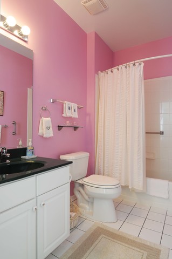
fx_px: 151
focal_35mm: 21
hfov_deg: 59.4
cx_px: 86
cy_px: 130
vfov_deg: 81.3
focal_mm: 14
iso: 250
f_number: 11
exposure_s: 1/6
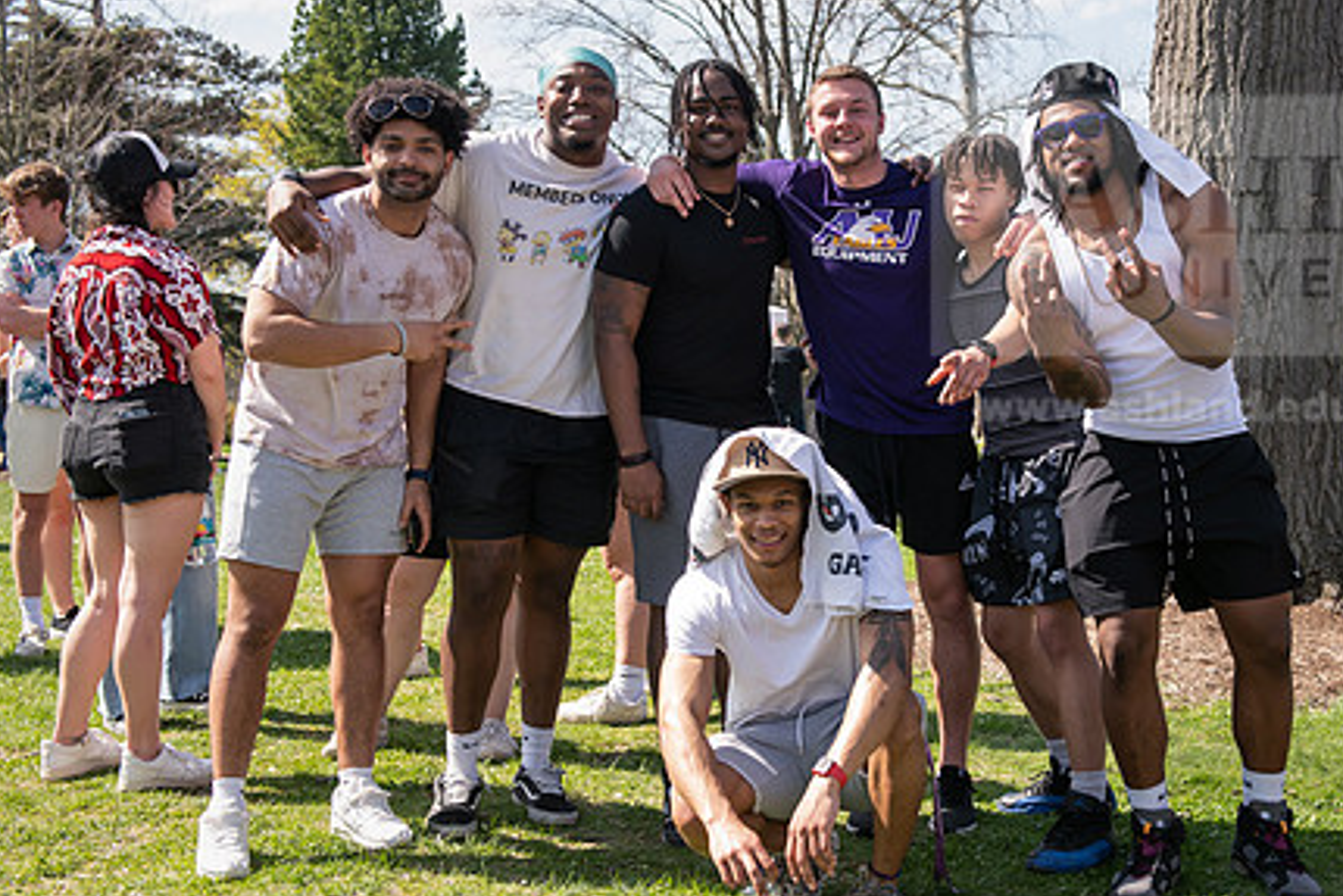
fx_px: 2015
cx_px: 837
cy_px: 473
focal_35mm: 54
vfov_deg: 25.1
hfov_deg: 36.7
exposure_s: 1/320
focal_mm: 40
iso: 125
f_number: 4.5
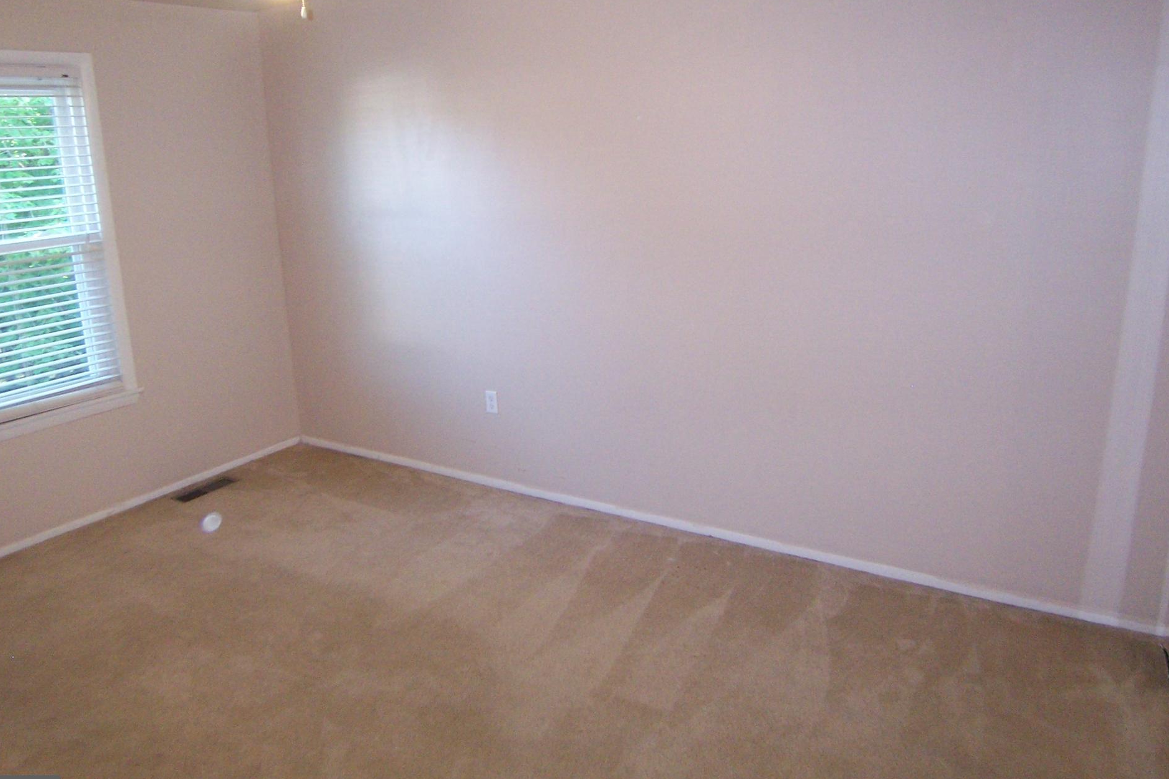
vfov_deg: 49.5
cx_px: 540
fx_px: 844
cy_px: 350
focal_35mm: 26
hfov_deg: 69.3
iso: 200
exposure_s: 1/30
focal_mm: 3.8
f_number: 2.8
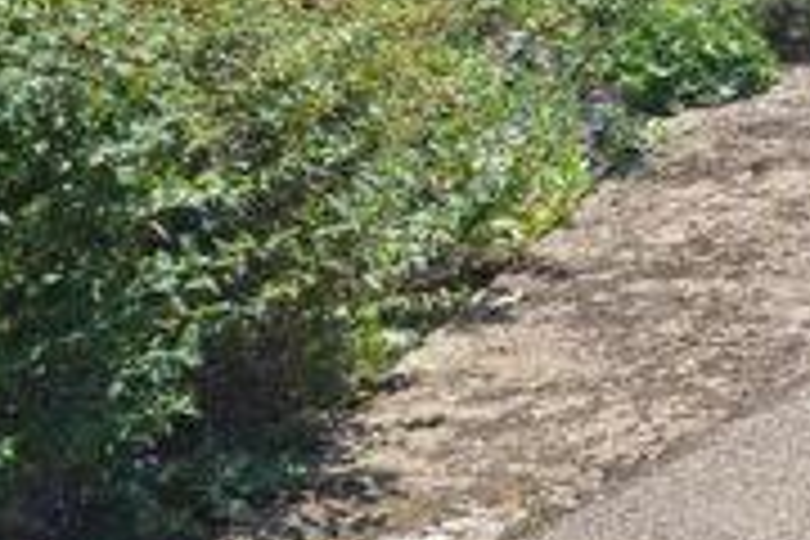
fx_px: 2092
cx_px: 1449
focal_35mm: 93
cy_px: -367
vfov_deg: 13.5
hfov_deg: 17.7
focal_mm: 16
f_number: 11
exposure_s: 1/500
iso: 500
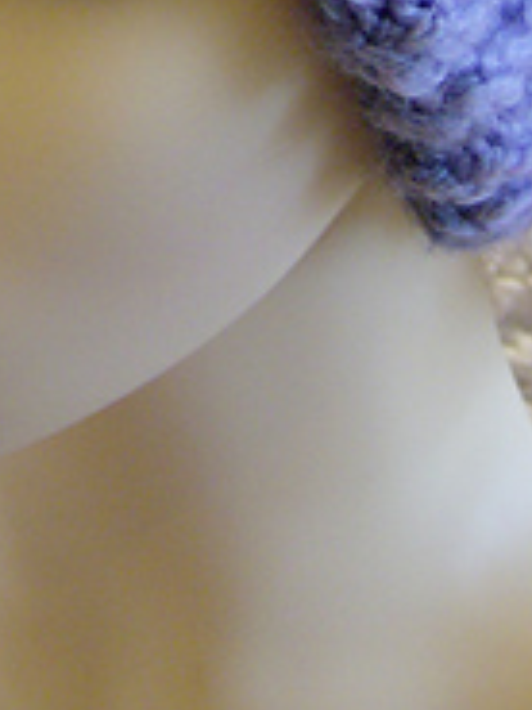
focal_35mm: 125
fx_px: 2561
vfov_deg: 14.8
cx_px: 191
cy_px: -324
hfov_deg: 11.8
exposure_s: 1/23.1
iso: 200
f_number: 2.8
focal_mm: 6
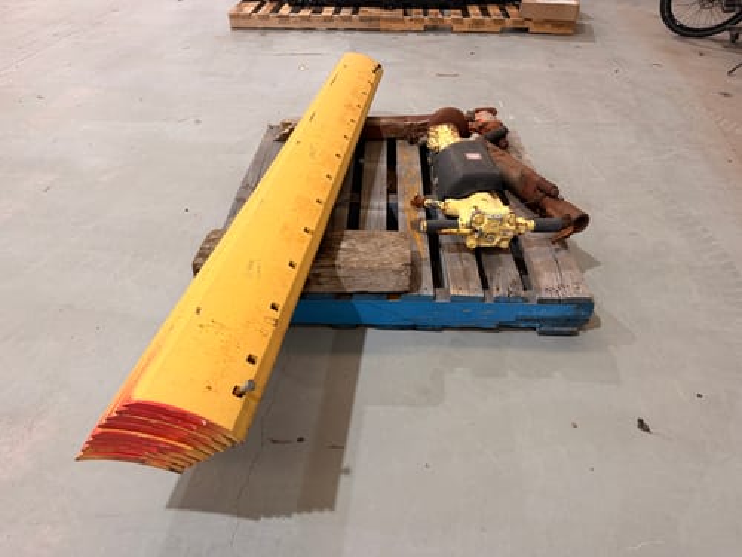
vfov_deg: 56.8
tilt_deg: -39.7
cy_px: 278
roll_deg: -0.3
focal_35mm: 24
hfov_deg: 71.6
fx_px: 514
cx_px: 371
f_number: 1.78
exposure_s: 1/100
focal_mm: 6.76
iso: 200
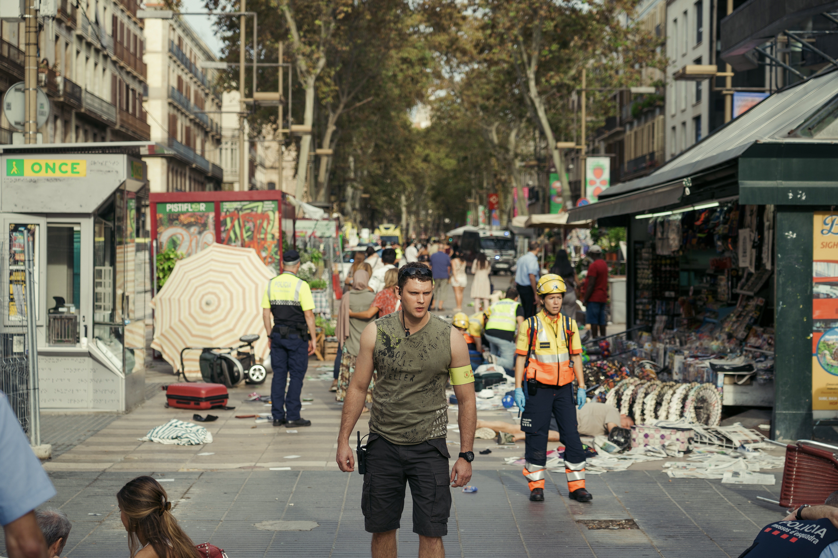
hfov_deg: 29.2
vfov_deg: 19.7
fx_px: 1606
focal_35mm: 69
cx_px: 419
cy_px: 279
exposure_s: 1/500
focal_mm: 69
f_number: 4
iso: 100
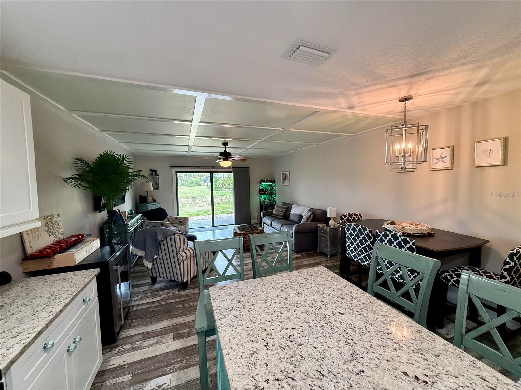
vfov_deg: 85.7
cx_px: 260
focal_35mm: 14
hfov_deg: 102.1
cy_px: 195
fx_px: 211
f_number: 2.2
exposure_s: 1/120
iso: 400
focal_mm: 2.22
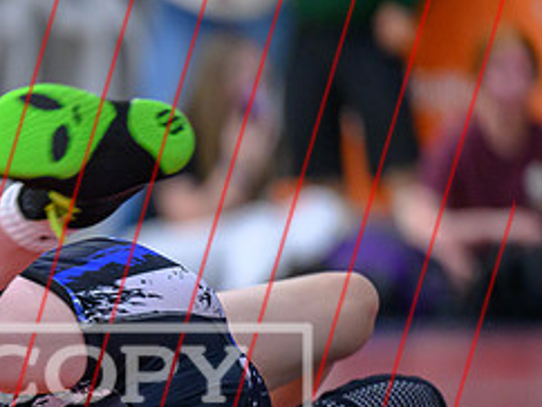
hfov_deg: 3.2
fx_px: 9764
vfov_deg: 2.4
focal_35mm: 623
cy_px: 444
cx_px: -334
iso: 3200
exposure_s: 1/800
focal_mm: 200
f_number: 2.8
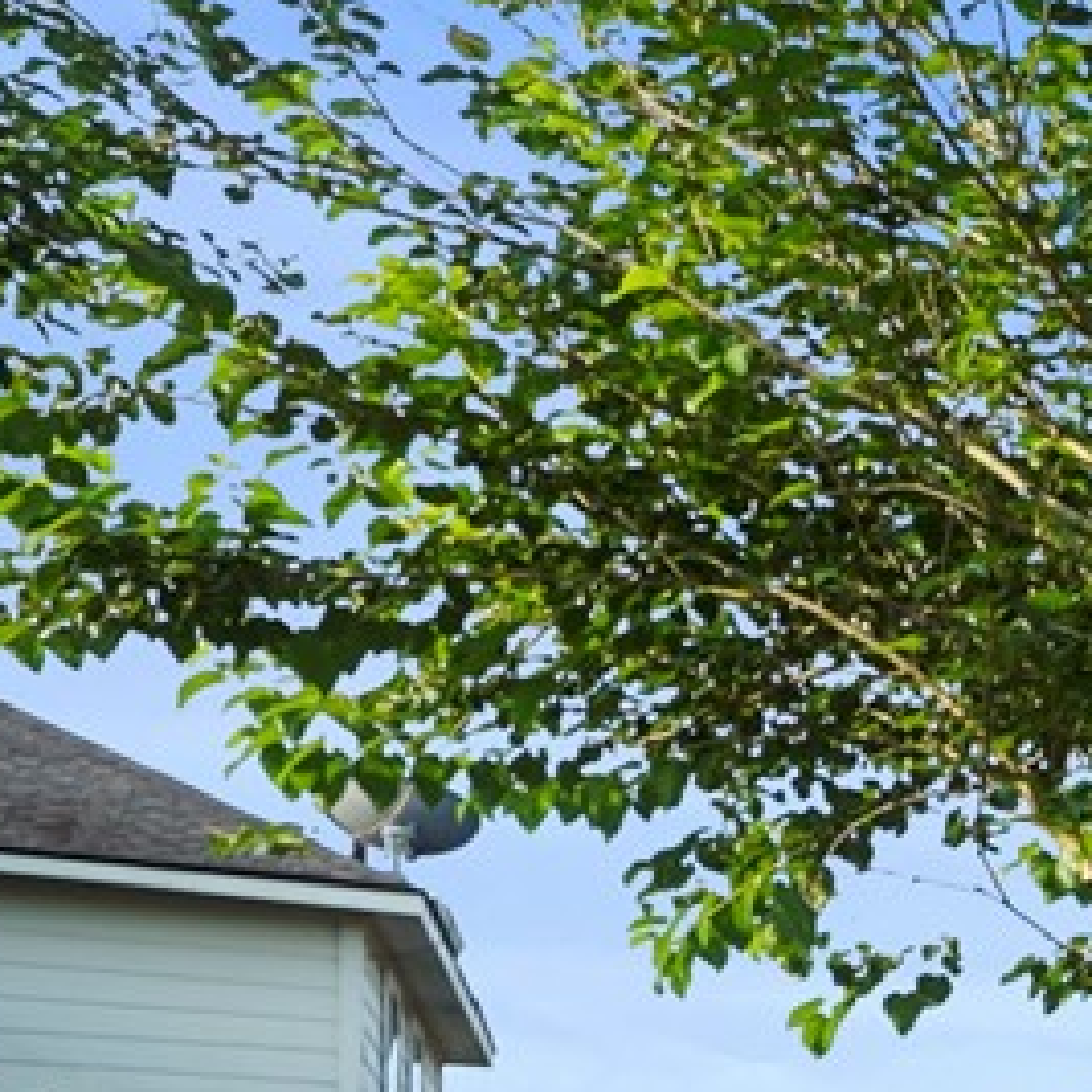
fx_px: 2962
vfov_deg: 19.1
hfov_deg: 11.3
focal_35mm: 83
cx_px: 3331
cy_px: 1476
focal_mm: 12
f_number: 8
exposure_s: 1/60
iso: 100
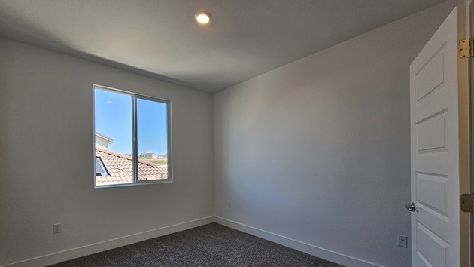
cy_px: 164
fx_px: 188
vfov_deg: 69.5
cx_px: 237
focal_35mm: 15
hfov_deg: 103.0
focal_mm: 2.2
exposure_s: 1/120
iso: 64
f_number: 2.2
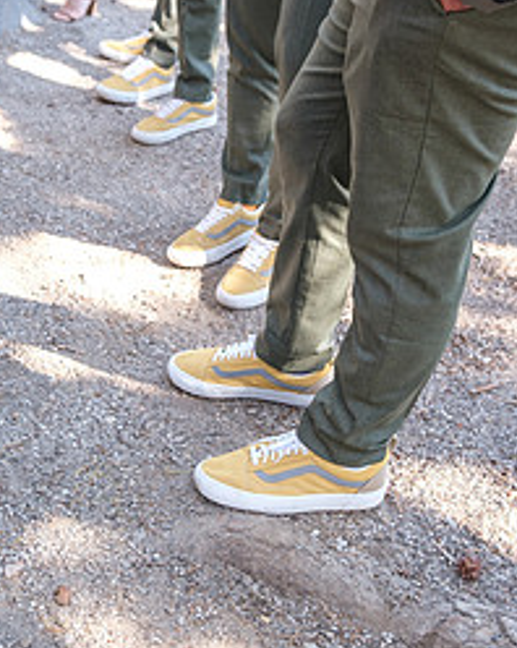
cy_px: 238
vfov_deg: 40.1
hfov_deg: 32.6
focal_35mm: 46
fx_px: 881
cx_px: 206
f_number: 2.8
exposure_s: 1/80
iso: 250
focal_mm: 18
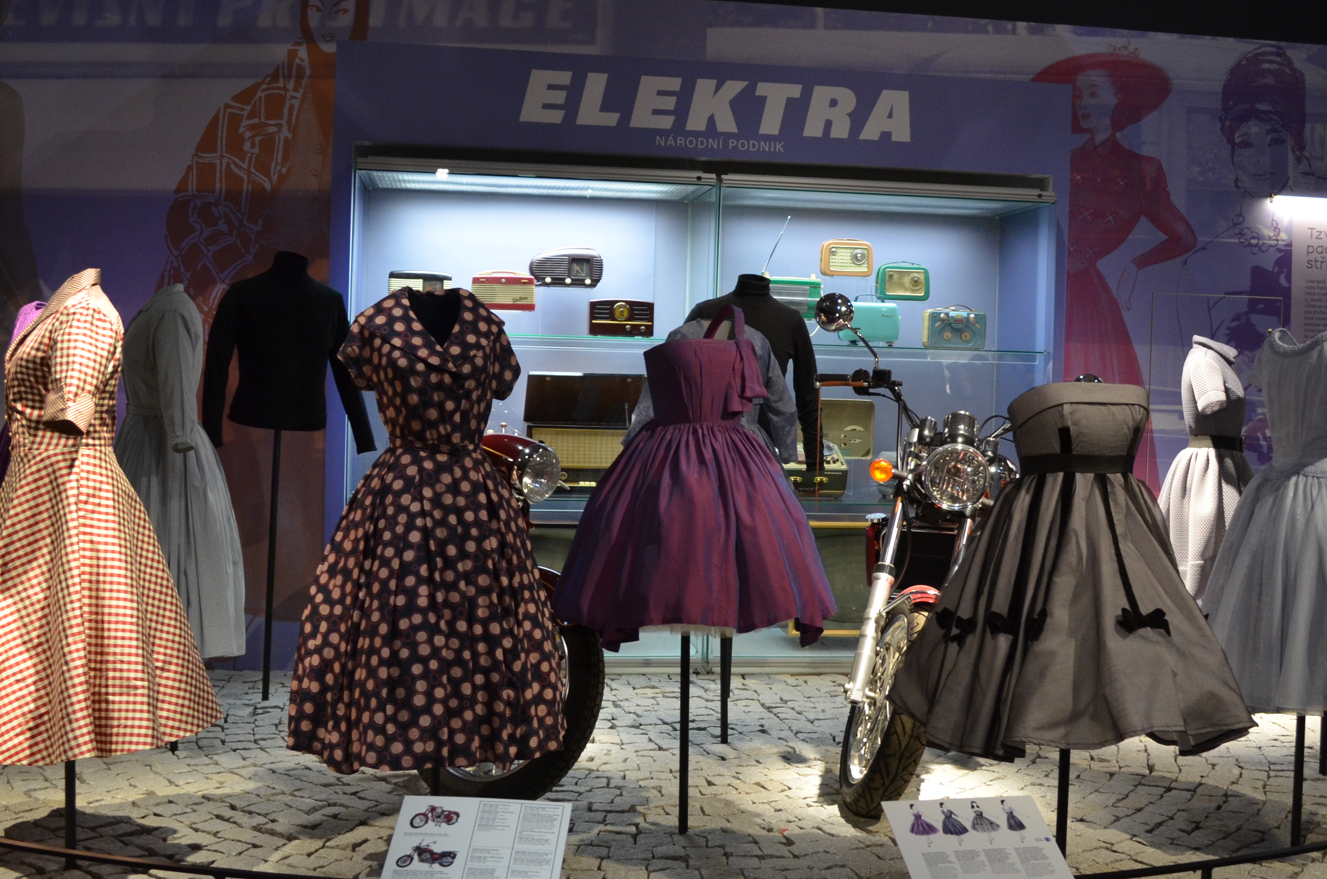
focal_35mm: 42
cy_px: 418
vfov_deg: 31.7
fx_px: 1545
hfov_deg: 46.4
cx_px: 718
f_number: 3.5
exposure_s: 1/40
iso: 800
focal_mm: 18
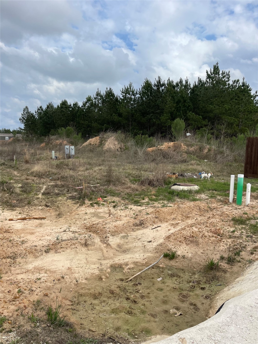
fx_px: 258
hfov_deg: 53.1
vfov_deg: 67.3
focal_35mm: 26
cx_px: 129
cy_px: 172
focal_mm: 5.1
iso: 50
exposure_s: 1/5128
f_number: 1.6
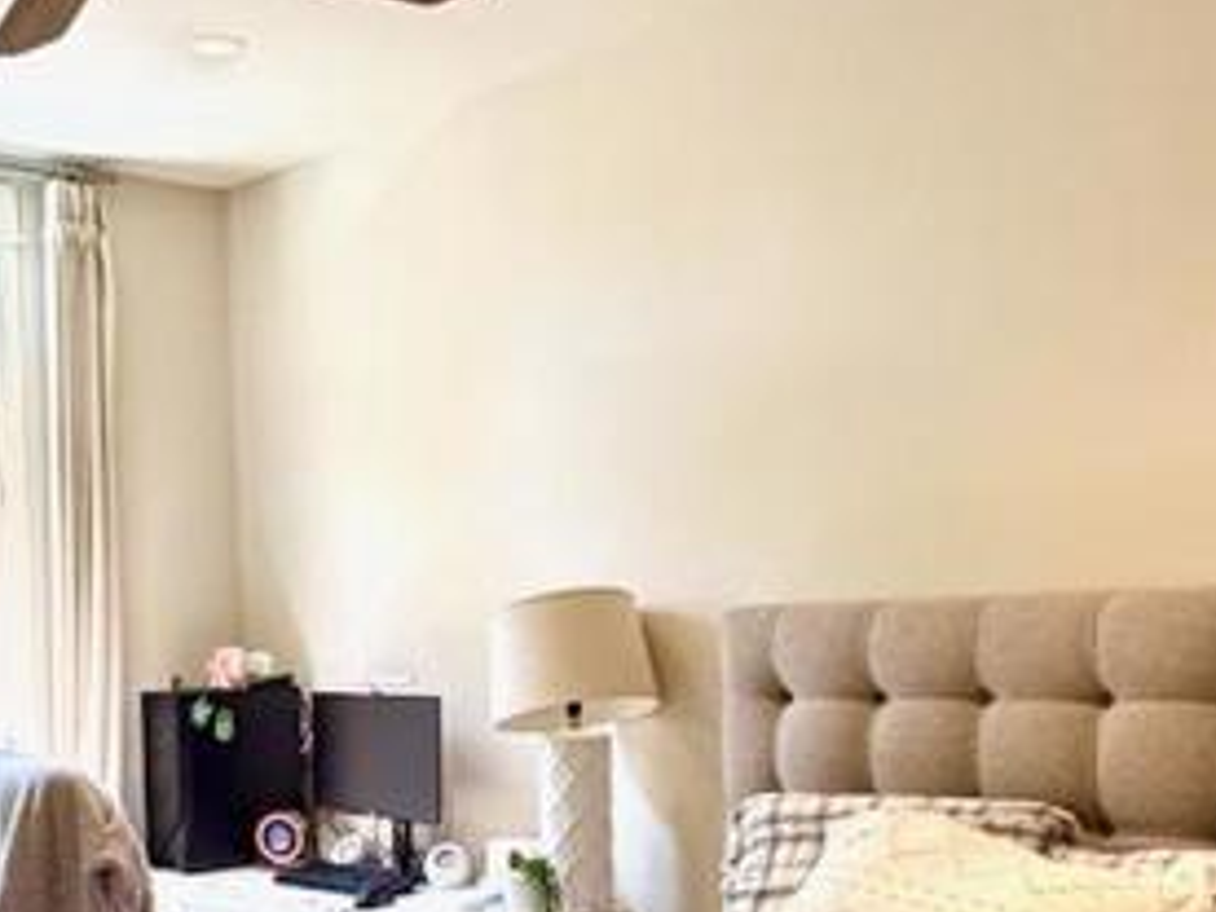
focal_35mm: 52
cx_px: 370
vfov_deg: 27.4
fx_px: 1827
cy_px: 753
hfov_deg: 36.3
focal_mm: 2.22
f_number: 2.2
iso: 320
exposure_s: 1/120
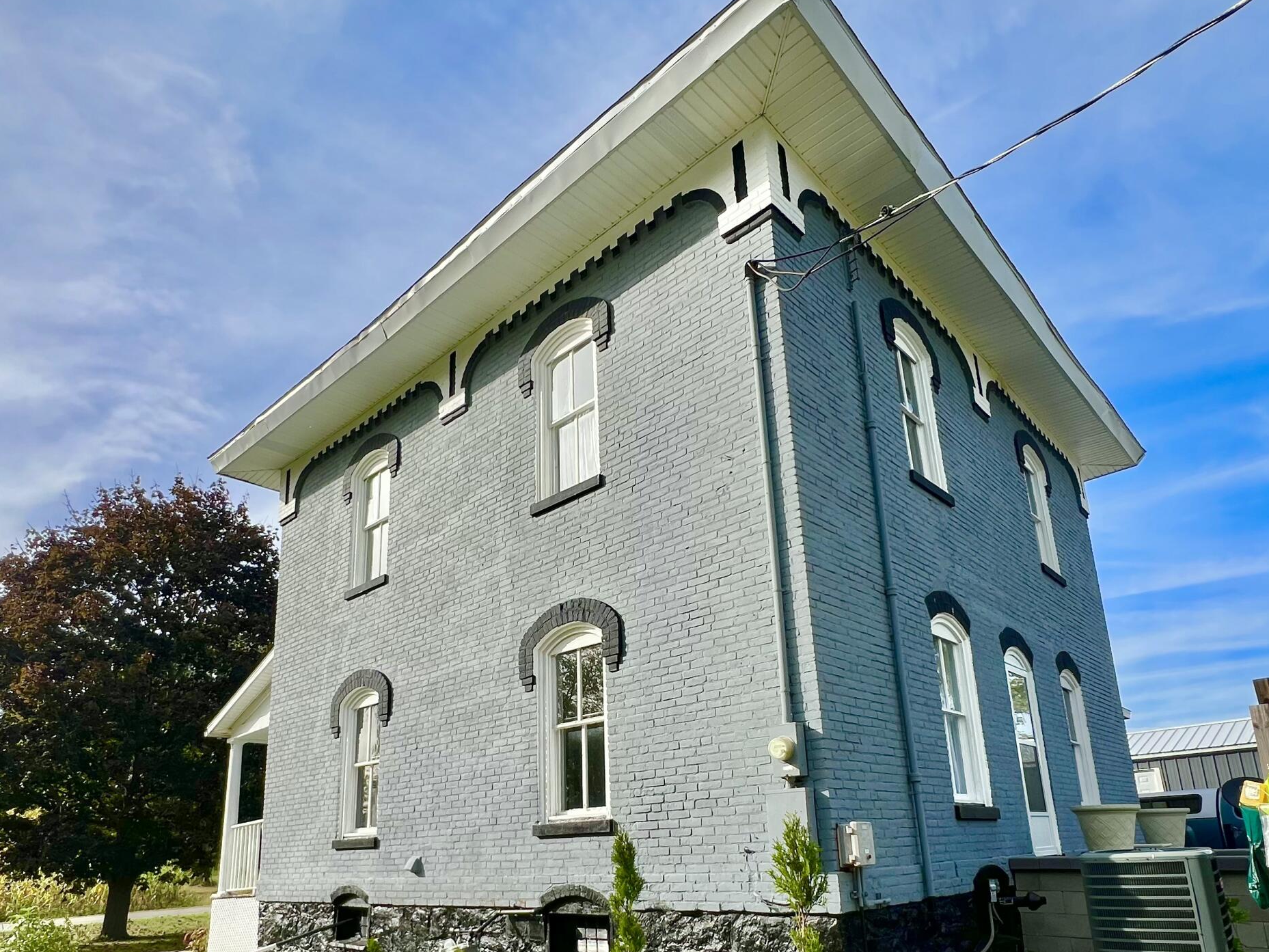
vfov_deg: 61.5
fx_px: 770
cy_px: 653
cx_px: 619
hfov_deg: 79.0
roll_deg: +2.2
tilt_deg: +13.8
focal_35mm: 21
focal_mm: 1.57
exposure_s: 1/889
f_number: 1.8
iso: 32
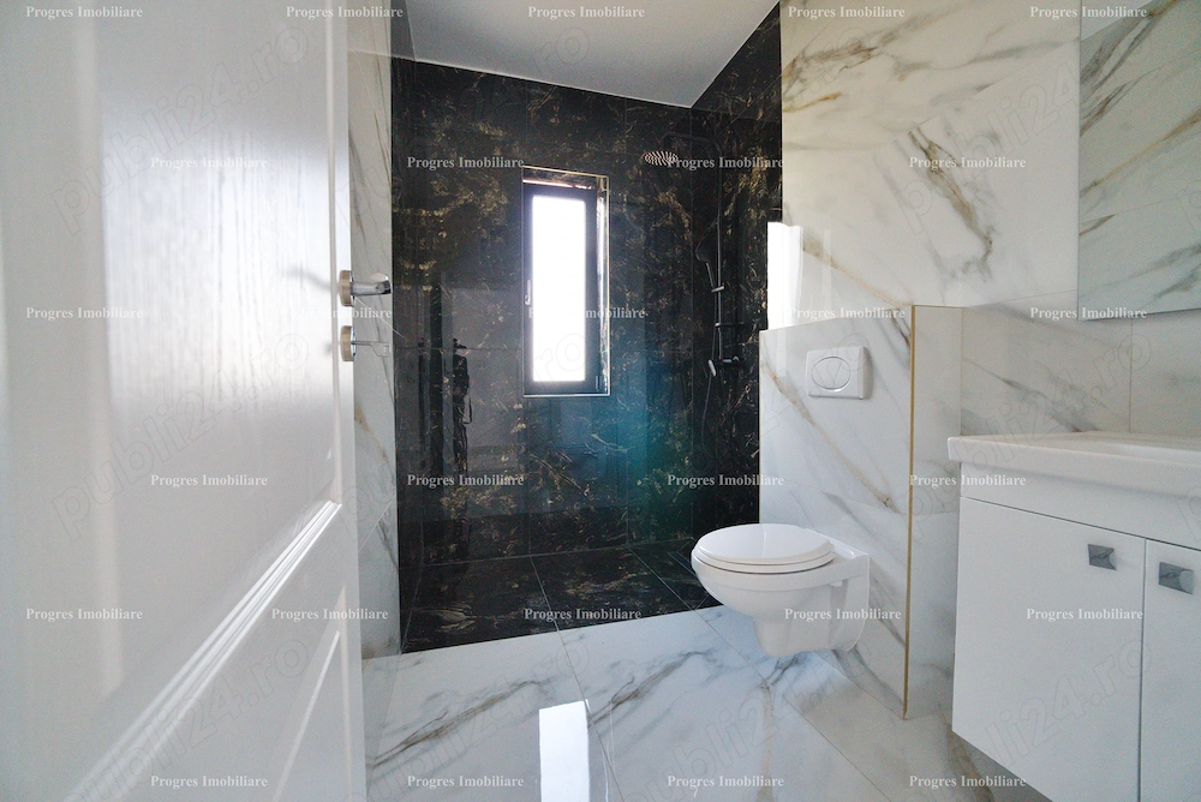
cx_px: 600
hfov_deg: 106.2
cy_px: 401
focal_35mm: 14
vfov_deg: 83.4
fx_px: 451
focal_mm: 9
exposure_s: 1/60
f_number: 5.6
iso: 2000
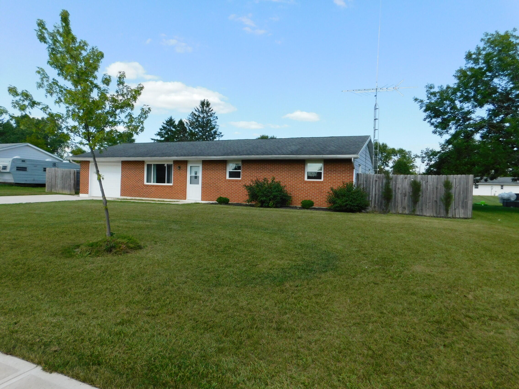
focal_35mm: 23
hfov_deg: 73.9
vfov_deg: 58.9
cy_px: 194
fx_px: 345
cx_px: 260
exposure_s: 1/1000
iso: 125
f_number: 3
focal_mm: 4
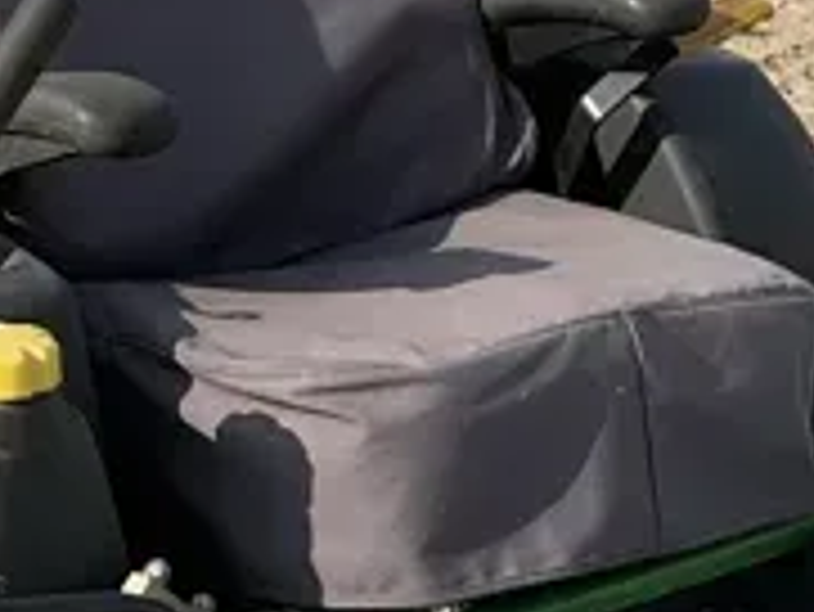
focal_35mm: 154
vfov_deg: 9.4
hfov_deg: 12.7
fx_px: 3624
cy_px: 909
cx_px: 715
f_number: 1.8
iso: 25
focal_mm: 3
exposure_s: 1/1250
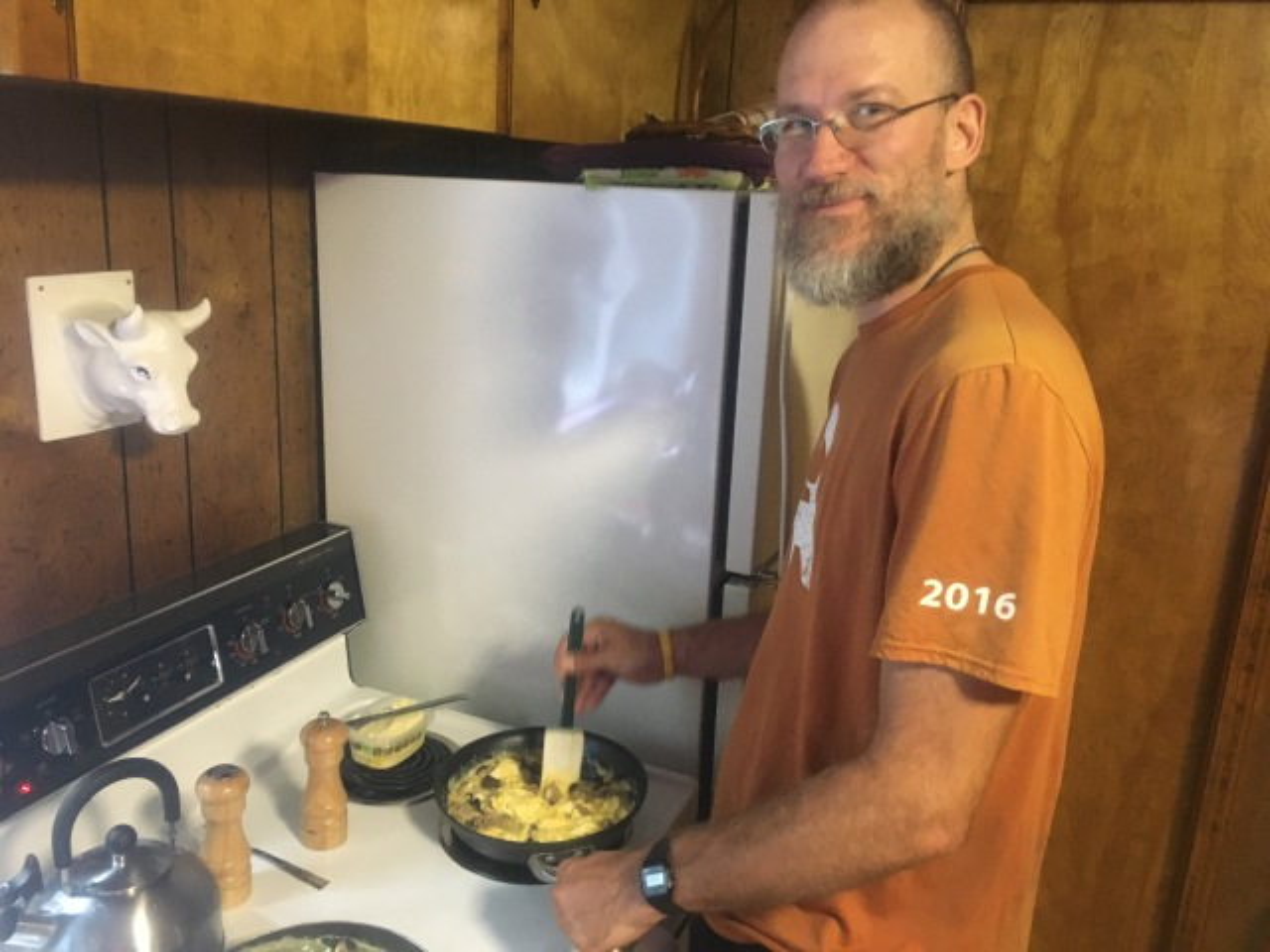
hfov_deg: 61.7
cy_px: 476
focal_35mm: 29
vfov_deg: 48.2
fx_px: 1064
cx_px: 635
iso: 250
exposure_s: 1/15
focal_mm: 4.15
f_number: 2.2
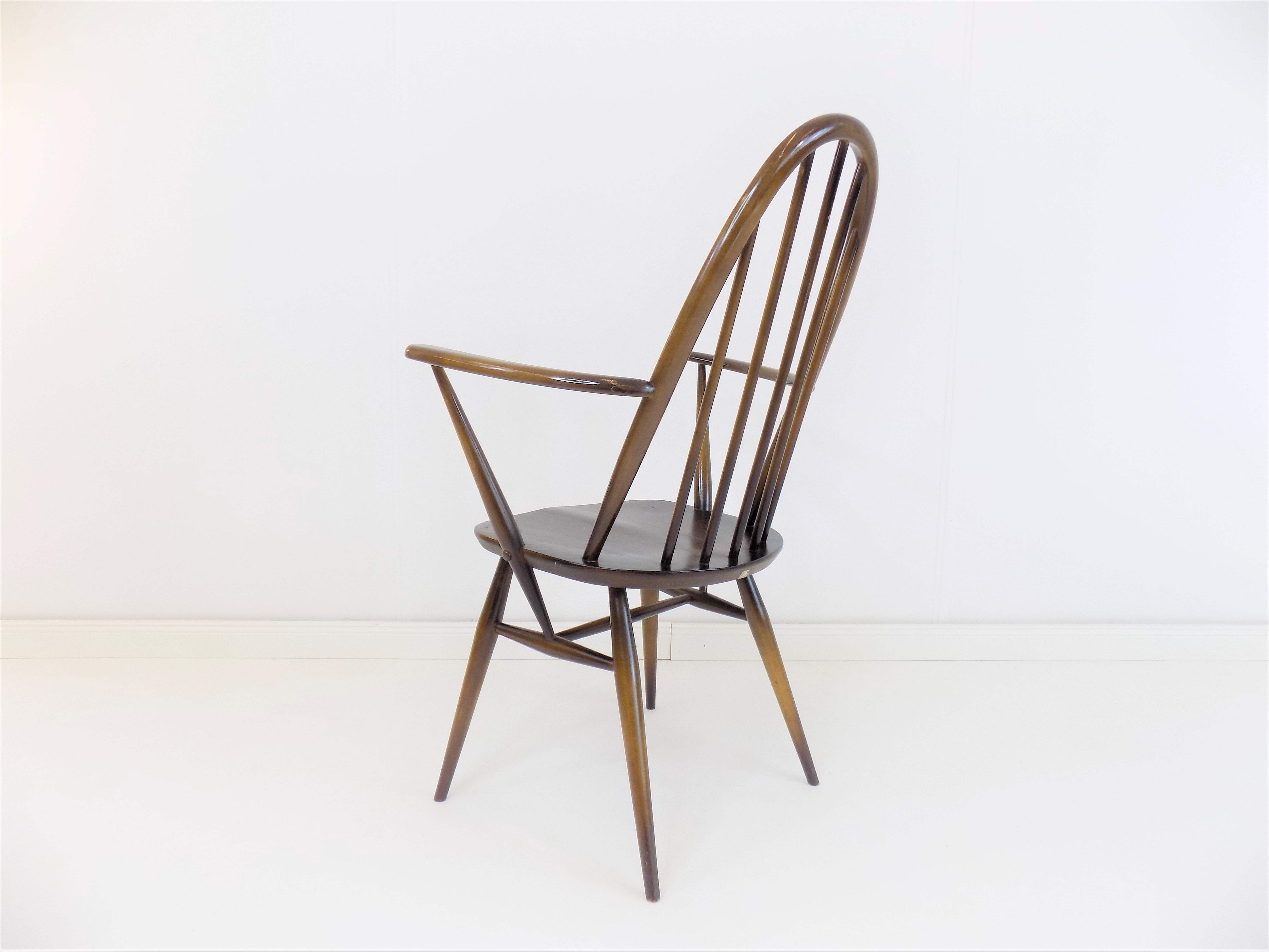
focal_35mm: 23
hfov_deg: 73.9
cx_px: 634
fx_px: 843
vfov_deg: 58.9
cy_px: 476
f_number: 3.1
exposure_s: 1/40
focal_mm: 4
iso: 80
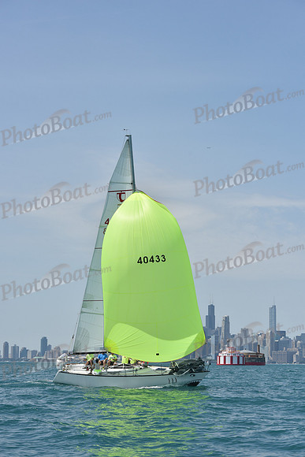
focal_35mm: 80
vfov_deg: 25.4
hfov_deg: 17.1
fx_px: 1016
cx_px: 152
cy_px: 228
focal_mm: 80
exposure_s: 1/1250
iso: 250
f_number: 8
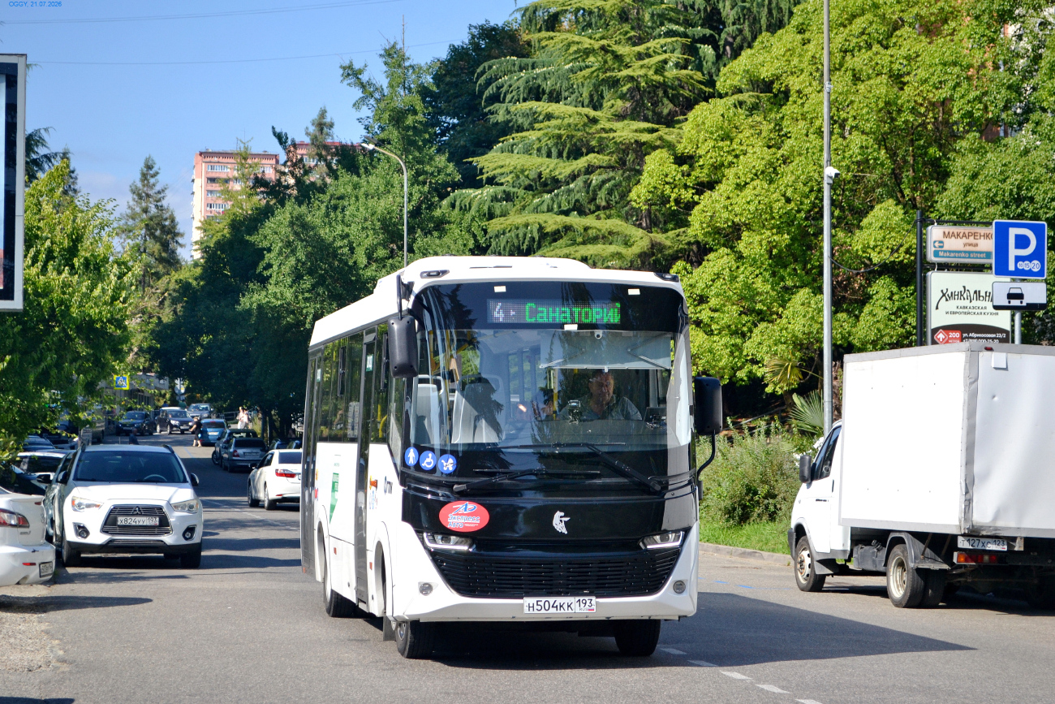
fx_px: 2418
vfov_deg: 16.6
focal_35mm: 82
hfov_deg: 24.6
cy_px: 352
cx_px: 528
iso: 400
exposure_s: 1/1000
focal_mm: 55
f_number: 5.6
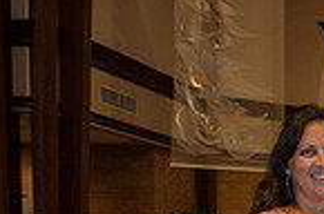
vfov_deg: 13.2
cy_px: 350
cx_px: 606
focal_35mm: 96
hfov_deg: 17.0
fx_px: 862
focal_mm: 24
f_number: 5.6
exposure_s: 1/125
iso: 2000
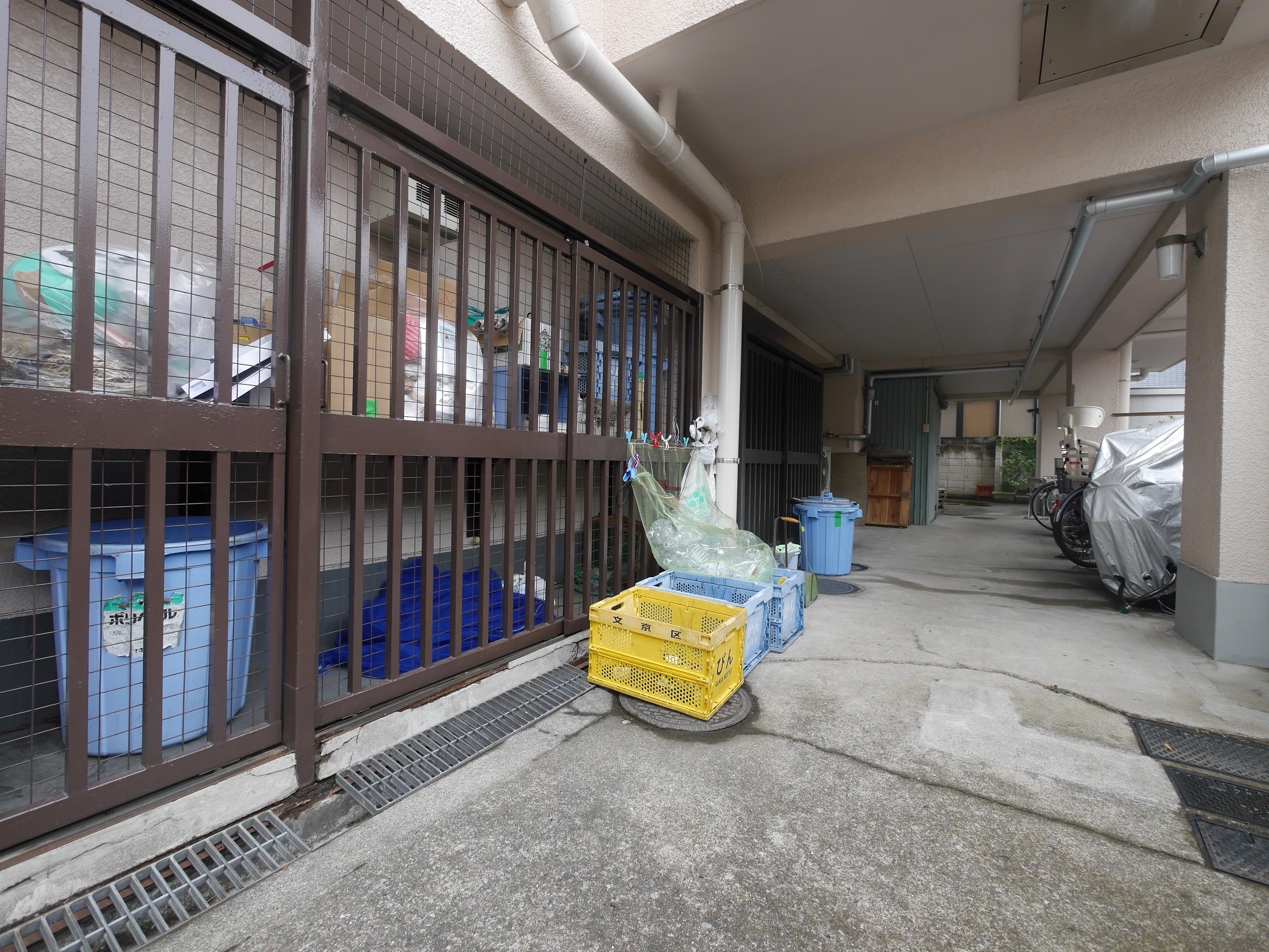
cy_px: 476
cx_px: 634
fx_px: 513
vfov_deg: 85.7
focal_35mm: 14
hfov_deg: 102.1
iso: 160
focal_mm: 7
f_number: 4.5
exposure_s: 1/100
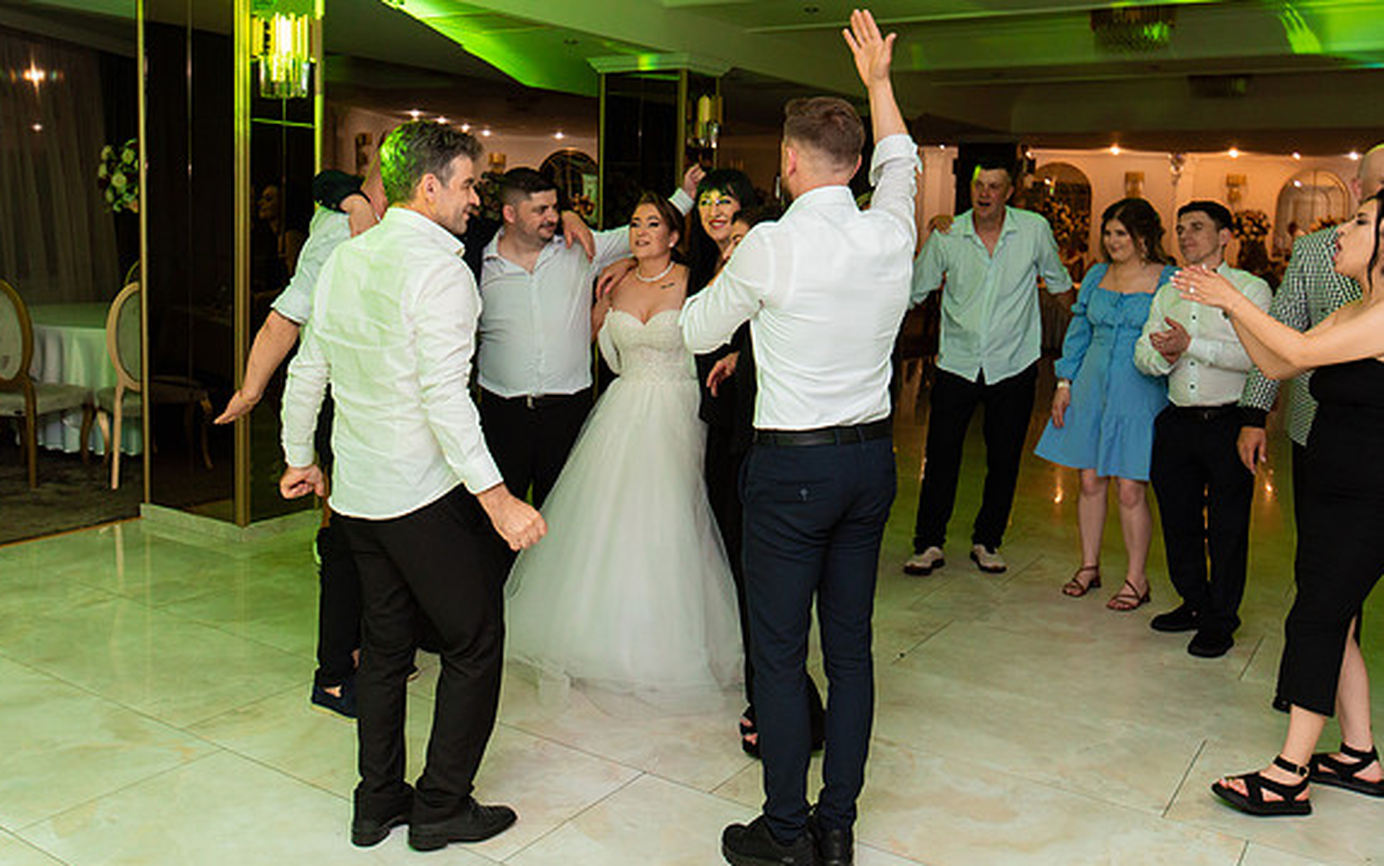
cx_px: 637
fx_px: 1207
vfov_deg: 39.4
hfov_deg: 59.6
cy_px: 378
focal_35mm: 32
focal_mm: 29
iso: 1600
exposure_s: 1/200
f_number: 3.5
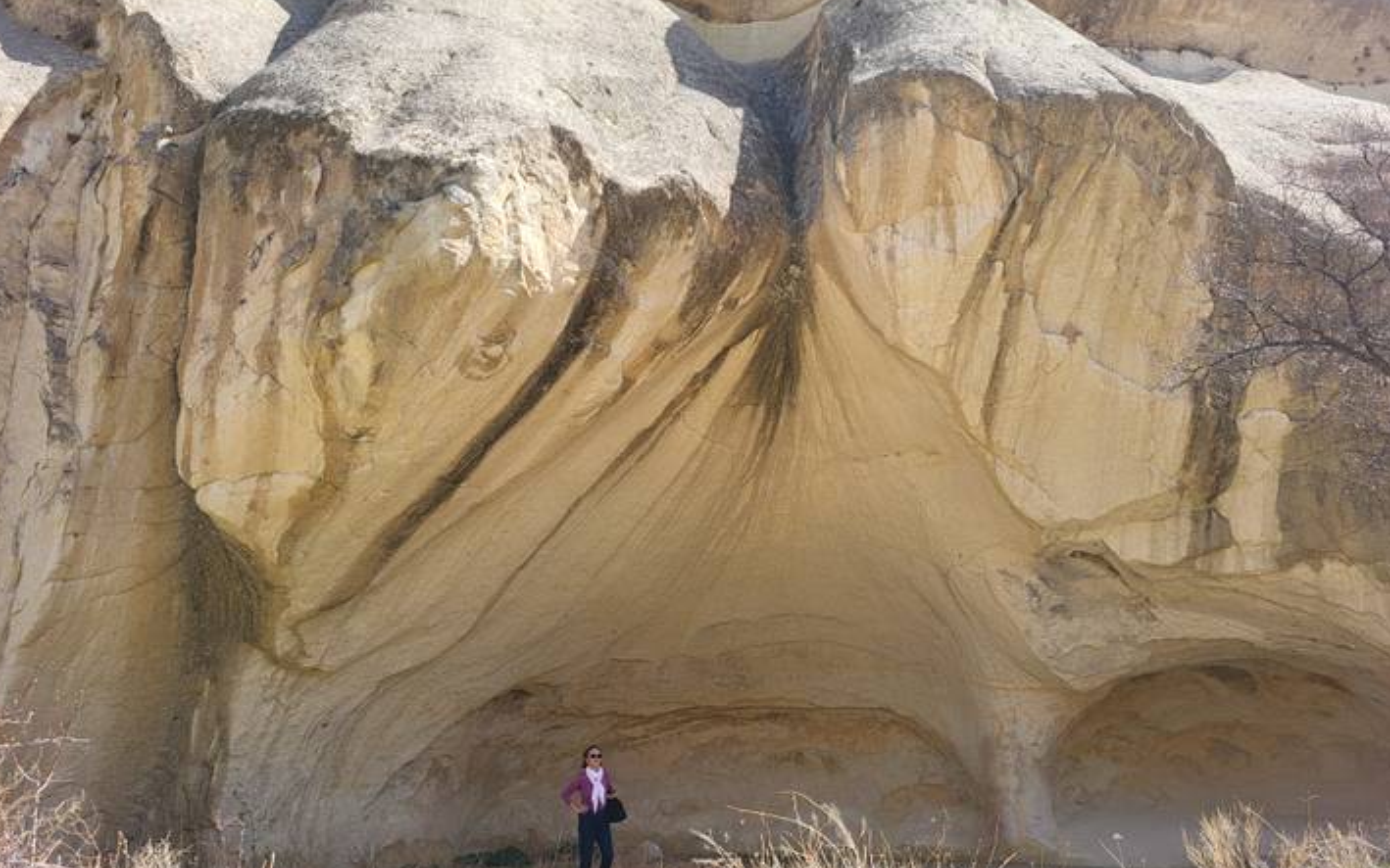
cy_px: 419
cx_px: 696
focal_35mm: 28
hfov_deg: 66.5
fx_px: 1061
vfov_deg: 44.5
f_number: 1.8
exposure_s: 1/1005
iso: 40
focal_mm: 5.4
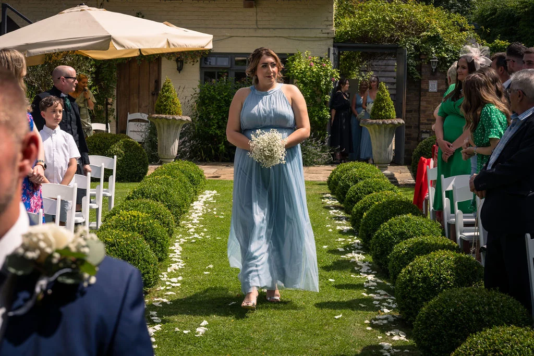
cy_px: 178
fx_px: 1113
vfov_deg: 18.2
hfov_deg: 27.0
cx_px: 267
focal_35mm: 75
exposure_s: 1/200
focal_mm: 75
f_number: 10
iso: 125
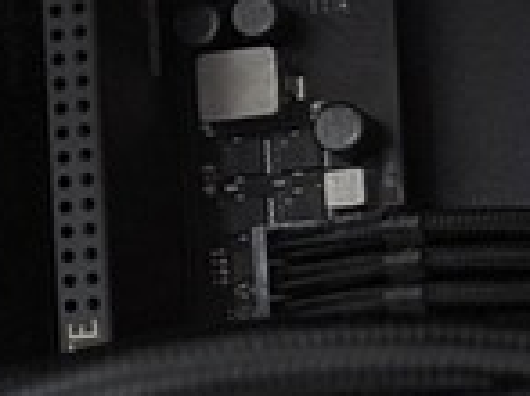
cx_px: -667
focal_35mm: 255
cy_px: 207
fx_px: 3901
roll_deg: +1.4
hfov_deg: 7.4
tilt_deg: +10.5
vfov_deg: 5.8
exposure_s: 1/30
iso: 400
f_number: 1.78
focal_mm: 6.76
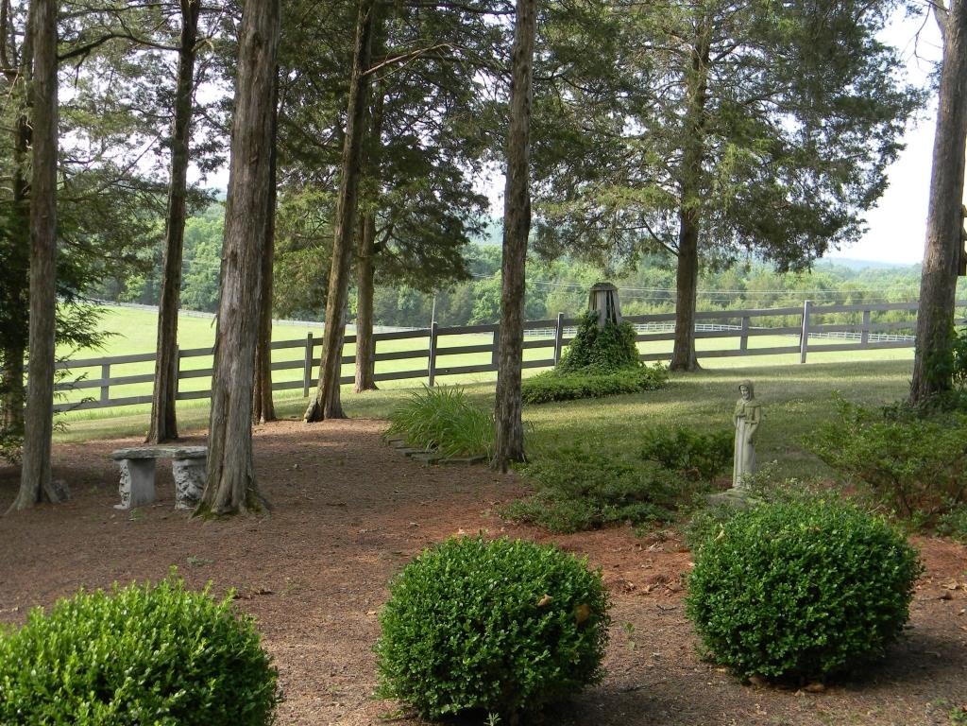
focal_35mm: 47
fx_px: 1313
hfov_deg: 40.4
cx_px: 484
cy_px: 363
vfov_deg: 30.9
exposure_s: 1/103
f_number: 3.9
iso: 80
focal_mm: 8.6
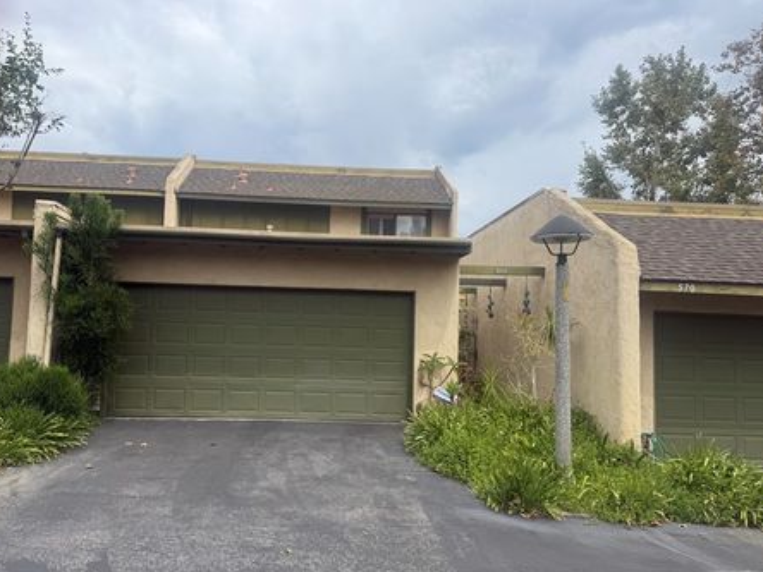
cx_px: 339
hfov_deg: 65.1
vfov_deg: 51.3
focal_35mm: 27
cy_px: 293
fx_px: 595
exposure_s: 1/4673
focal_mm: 6.76
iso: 80
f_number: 1.78
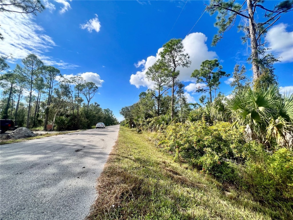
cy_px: 110
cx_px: 146
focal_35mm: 13
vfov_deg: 89.9
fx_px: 110
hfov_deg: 106.2
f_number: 1.8
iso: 32
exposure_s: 1/1946
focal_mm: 1.57
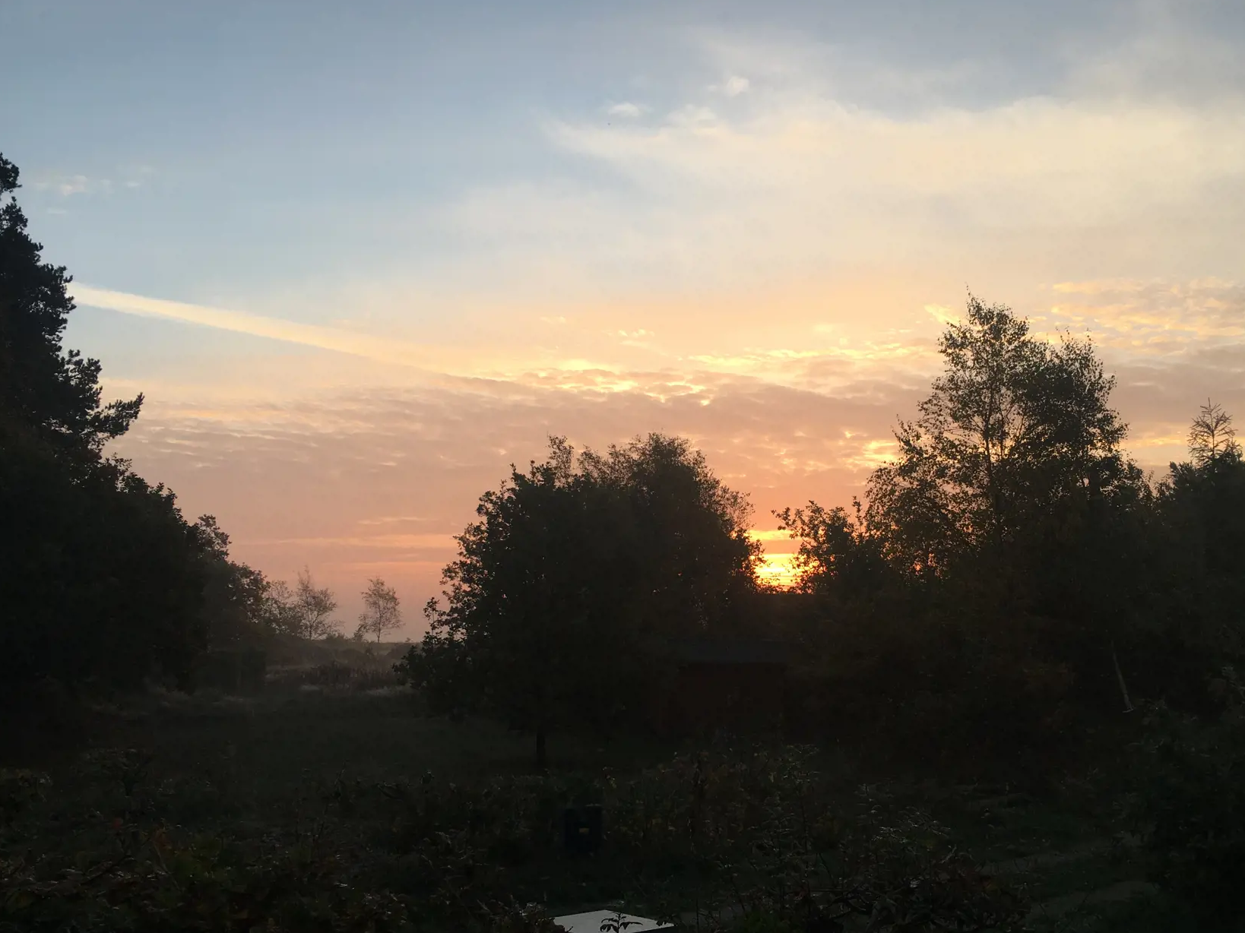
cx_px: 665
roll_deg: -1.5
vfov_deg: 41.8
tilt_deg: +5.6
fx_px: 1223
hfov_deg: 53.9
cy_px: 504
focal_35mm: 34
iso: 25
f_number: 2.2
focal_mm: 4.15
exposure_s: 1/175
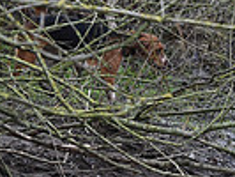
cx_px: 504
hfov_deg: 3.6
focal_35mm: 546
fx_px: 3710
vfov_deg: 2.7
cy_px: -18
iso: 2200
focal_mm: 130
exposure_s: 1/1250
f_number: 5.6
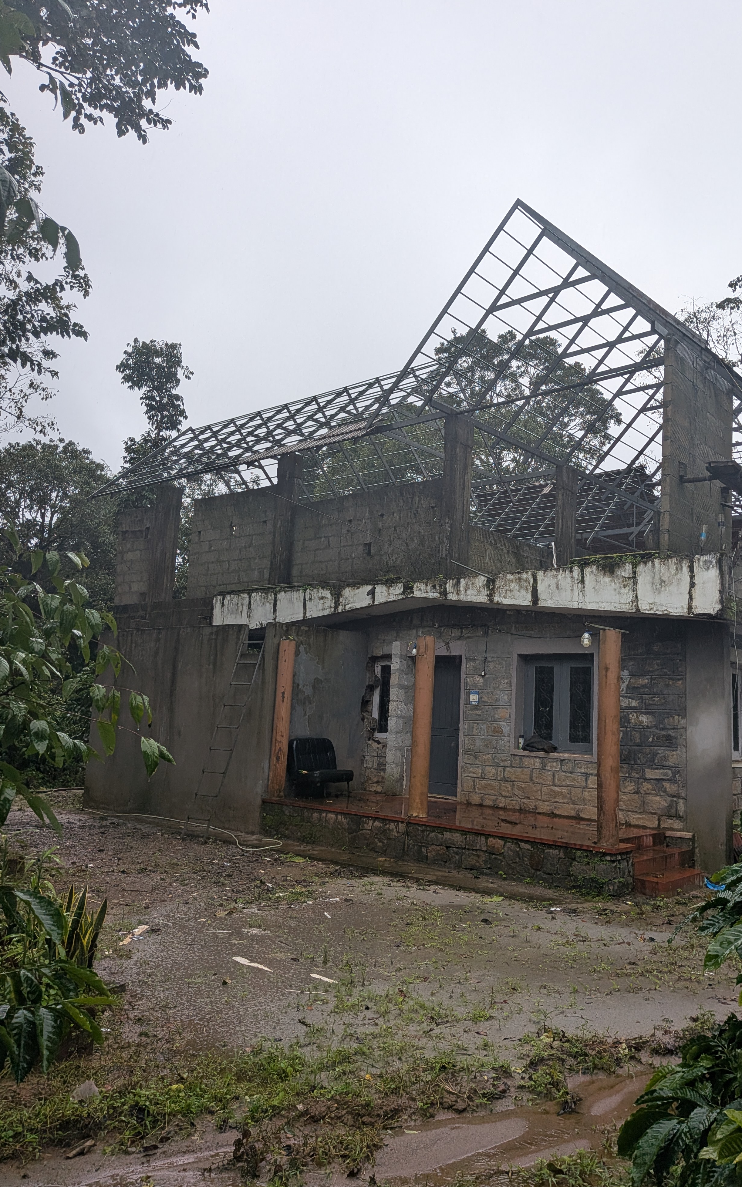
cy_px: 604
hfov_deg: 47.4
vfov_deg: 70.4
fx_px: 841
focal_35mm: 26
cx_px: 439
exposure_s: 1/408
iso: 29
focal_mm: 4.53
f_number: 1.7
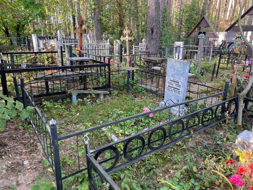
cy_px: 95
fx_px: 190
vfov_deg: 53.1
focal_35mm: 26
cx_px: 126
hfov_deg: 67.3
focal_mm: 4.25
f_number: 1.8
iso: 125
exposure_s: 1/121
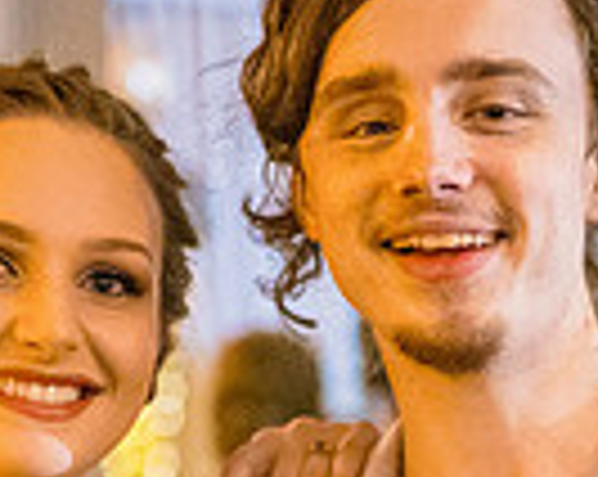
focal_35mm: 167
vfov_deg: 8.9
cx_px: 398
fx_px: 2951
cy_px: 770
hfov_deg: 11.6
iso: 10000
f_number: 1.4
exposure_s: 1/50
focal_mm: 35
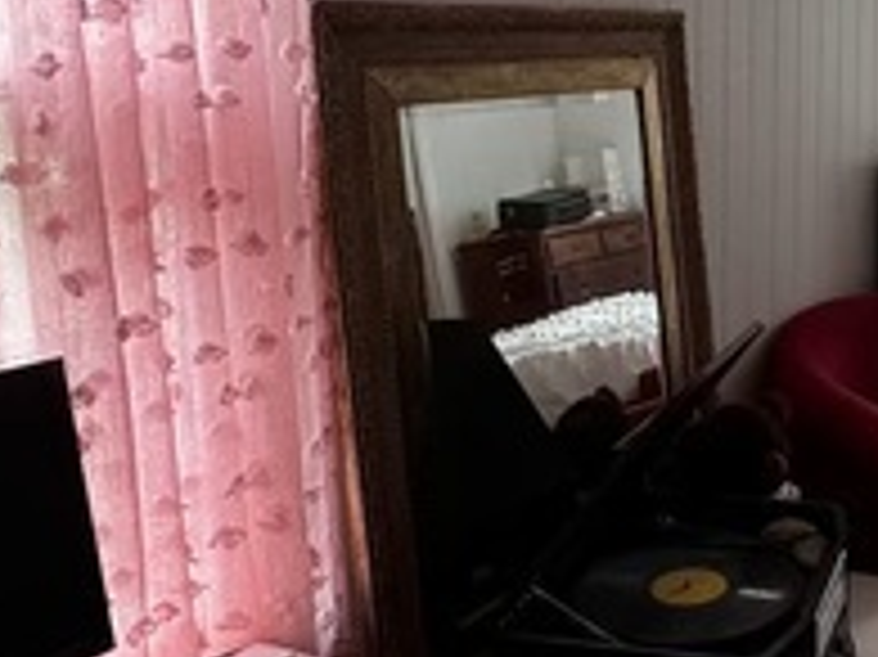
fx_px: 1217
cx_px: 822
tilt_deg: -5.1
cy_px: 135
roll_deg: +0.0
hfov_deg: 36.7
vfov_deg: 29.6
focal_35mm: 48
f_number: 2.2
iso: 320
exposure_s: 1/62
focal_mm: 2.22
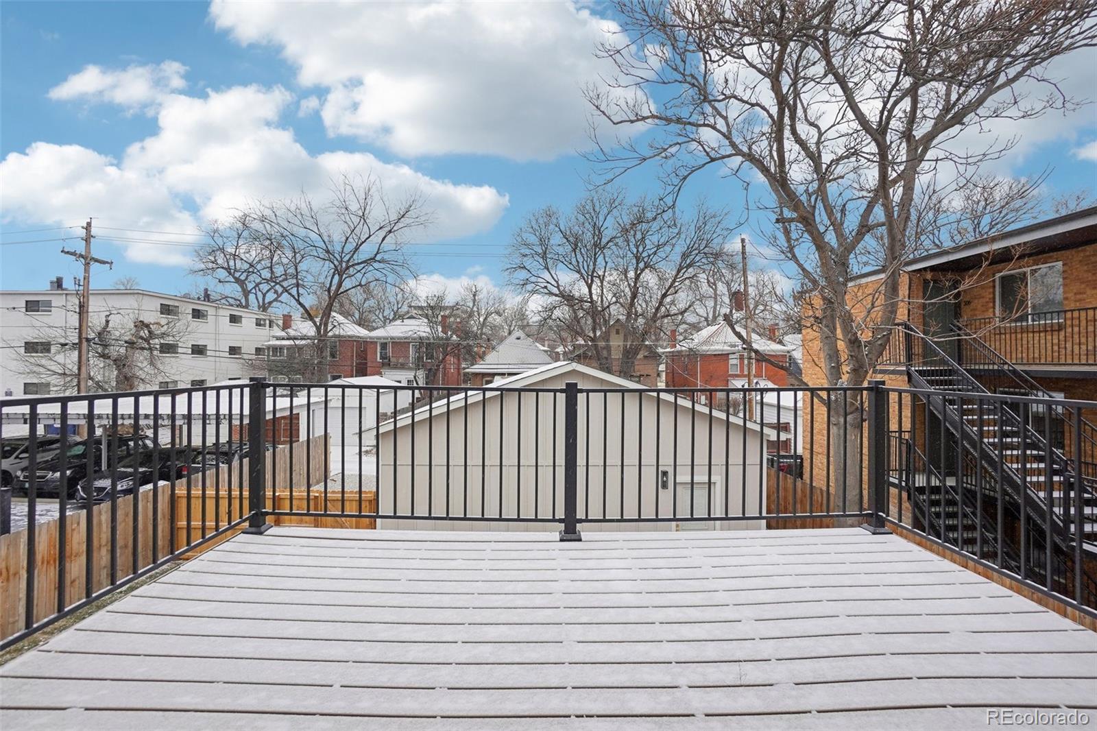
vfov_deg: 77.3
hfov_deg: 100.4
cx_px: 548
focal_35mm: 15
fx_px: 457
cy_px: 366
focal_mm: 10
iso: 100
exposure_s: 1/125
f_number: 8
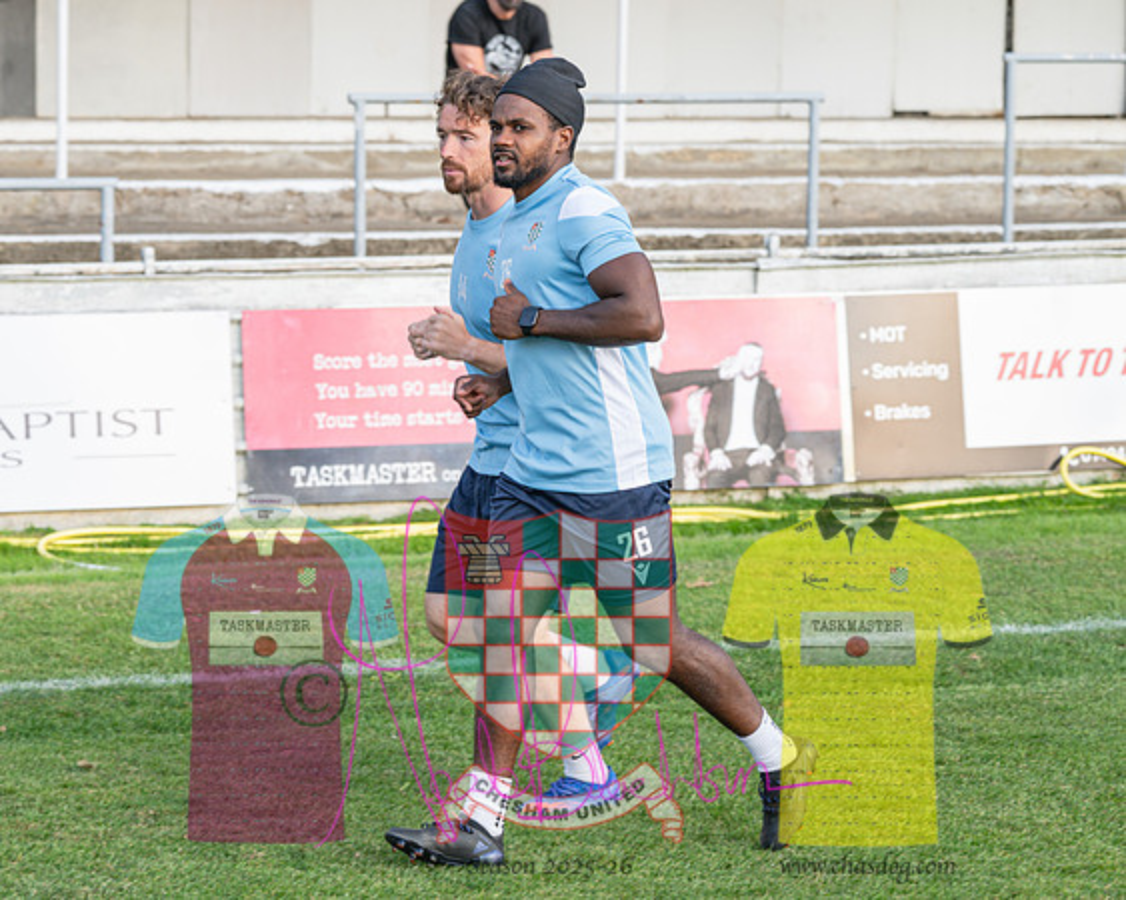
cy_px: 467
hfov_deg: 16.5
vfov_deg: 13.3
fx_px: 3874
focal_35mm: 116
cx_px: 302
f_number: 4
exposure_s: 1/250
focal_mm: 81
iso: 250
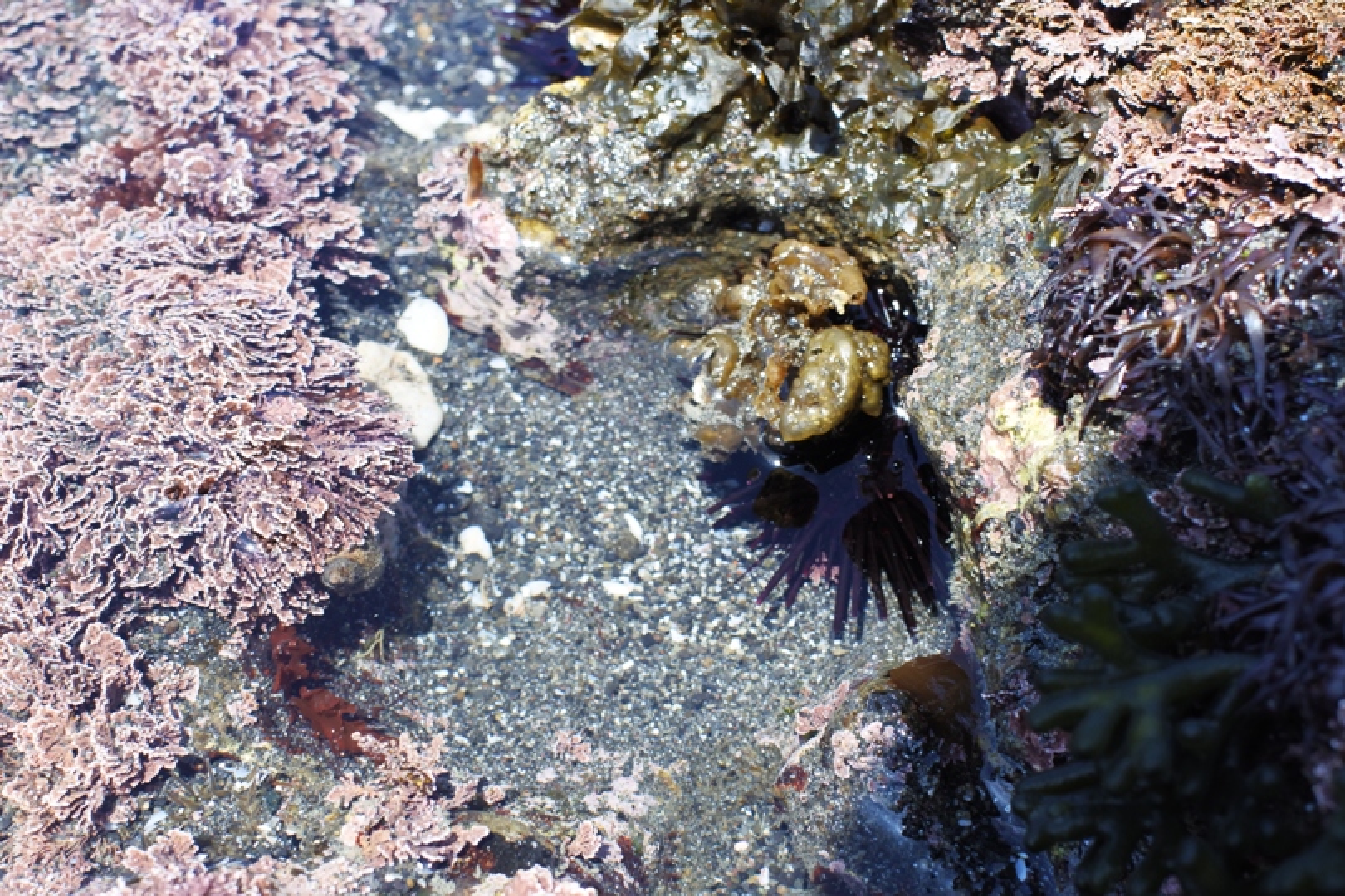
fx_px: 1831
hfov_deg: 40.3
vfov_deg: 27.5
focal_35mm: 49
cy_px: 448
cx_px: 672
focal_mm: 18.5
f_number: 5.6
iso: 160
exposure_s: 1/200
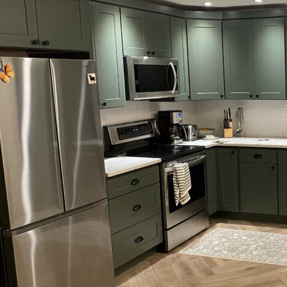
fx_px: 469
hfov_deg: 30.9
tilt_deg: -10.0
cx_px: 304
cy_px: 151
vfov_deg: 34.0
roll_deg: -0.1
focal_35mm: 50
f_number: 1.8
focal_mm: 4.25
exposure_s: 1/60
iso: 200
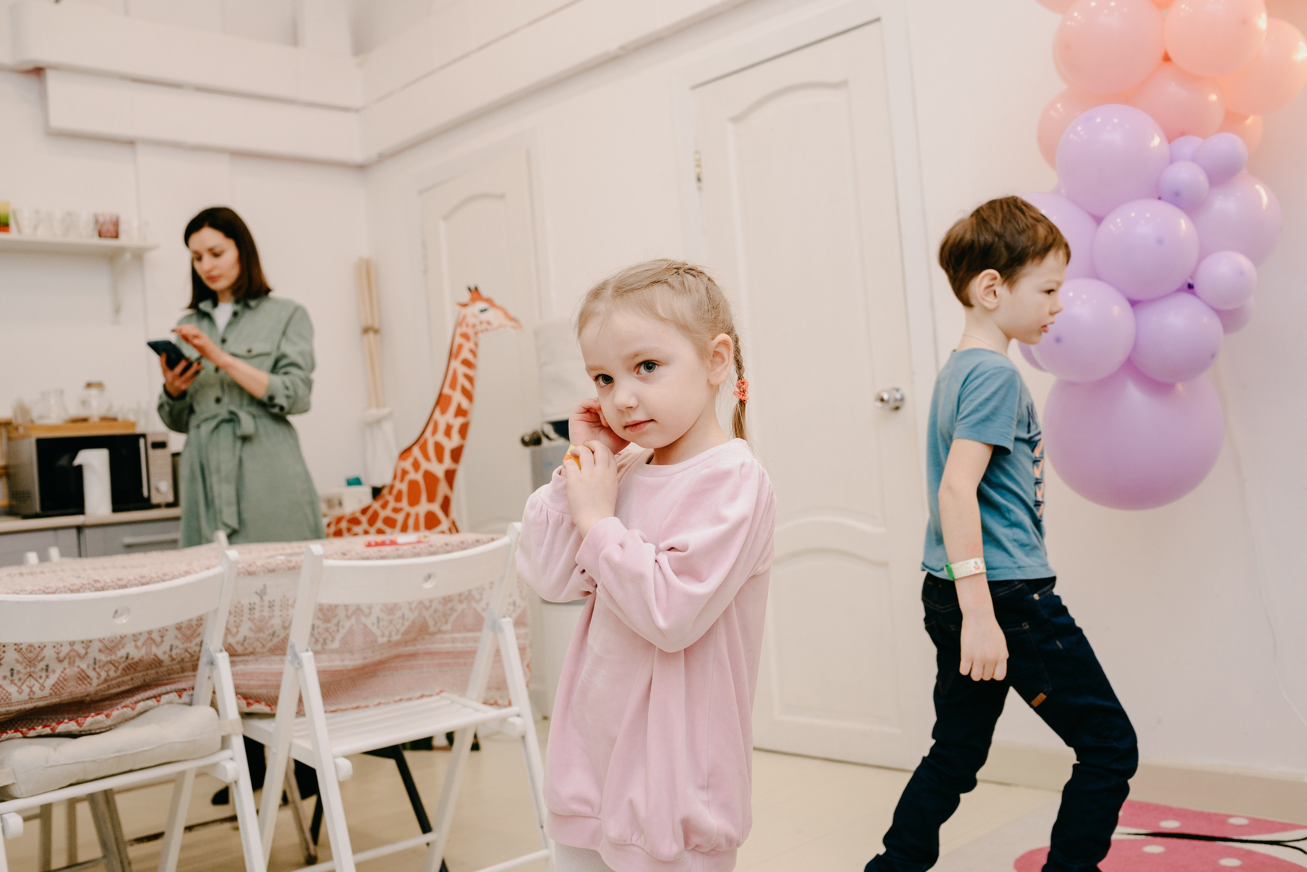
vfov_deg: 37.9
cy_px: 436
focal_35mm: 35
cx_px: 654
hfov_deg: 54.4
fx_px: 1271
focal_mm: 35
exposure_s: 1/160
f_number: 3.5
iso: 400
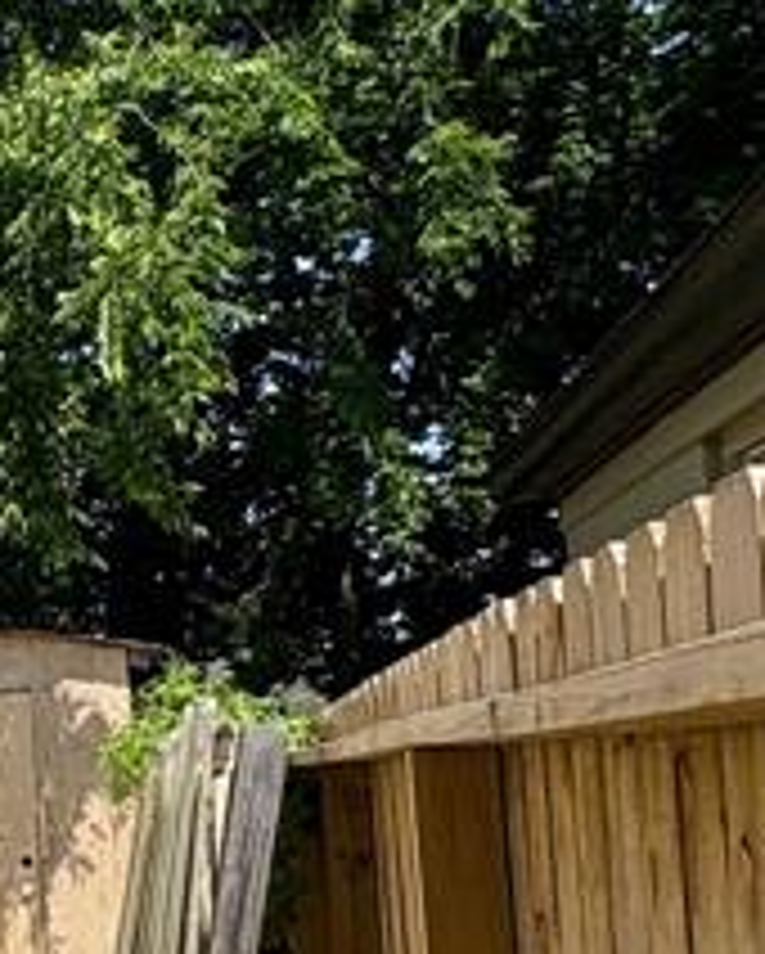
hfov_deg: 16.7
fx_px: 1865
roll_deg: +3.2
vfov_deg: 28.3
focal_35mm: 66
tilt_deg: +4.3
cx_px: -810
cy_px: 716
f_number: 2.2
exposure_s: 1/2874
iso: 50
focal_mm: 2.22
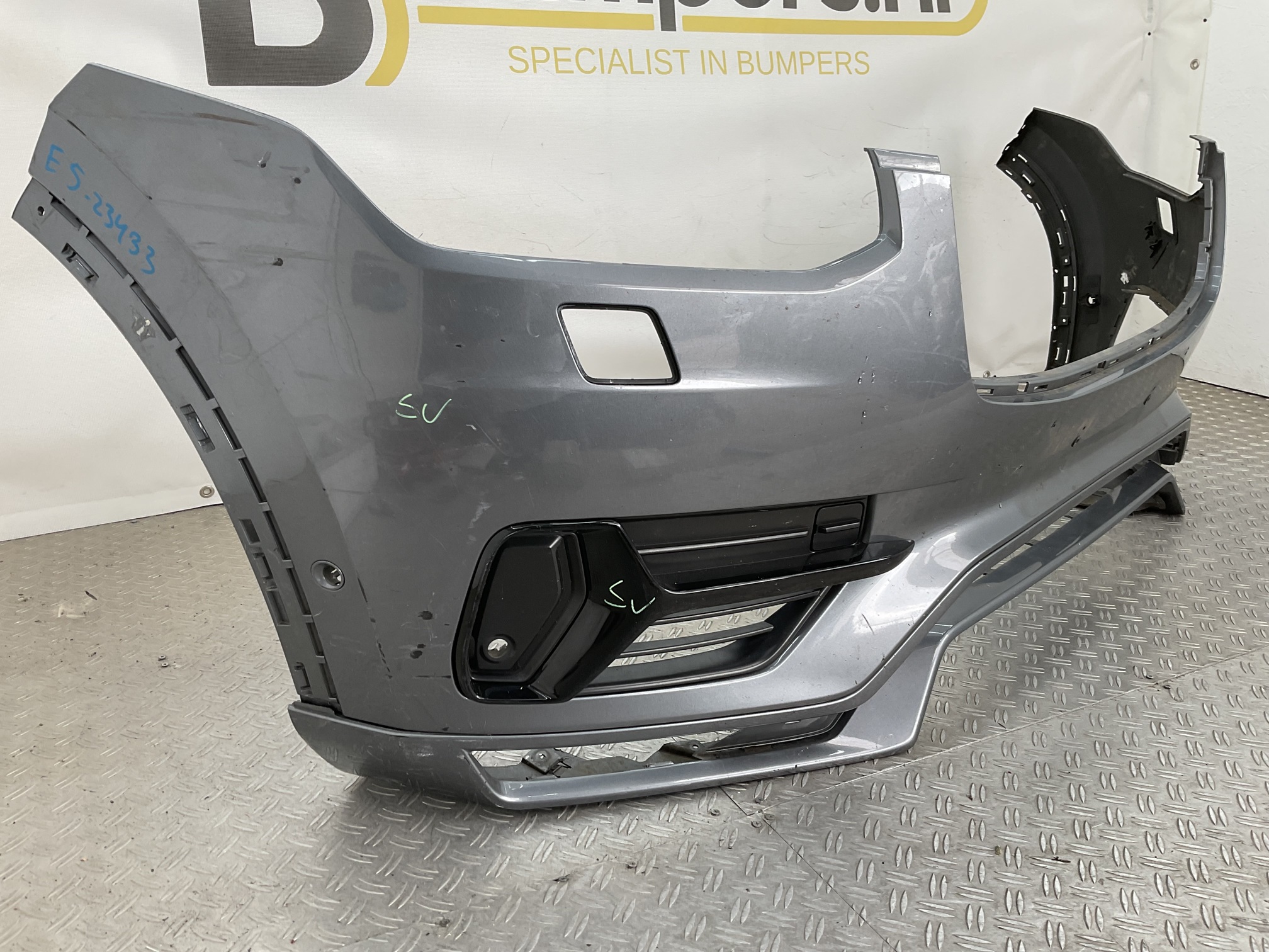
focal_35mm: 29
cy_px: 476
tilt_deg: -18.5
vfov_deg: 48.2
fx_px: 1063
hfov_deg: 61.7
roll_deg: -1.5
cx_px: 634
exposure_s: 1/100
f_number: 1.8
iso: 16
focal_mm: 3
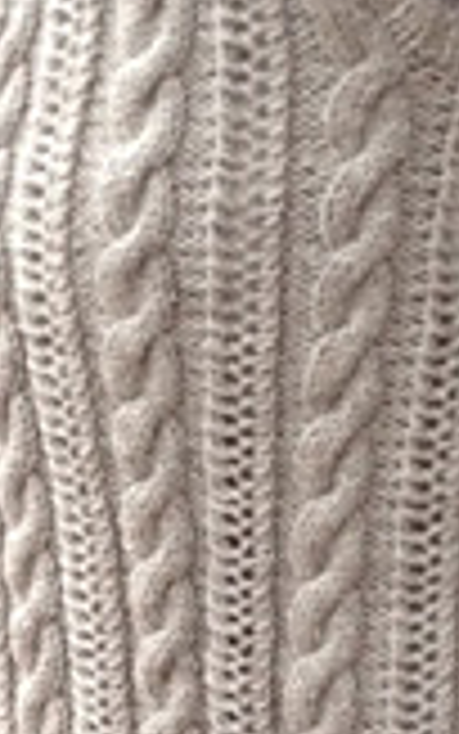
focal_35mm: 146
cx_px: 392
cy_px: 612
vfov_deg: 14.2
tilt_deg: -19.6
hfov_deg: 9.0
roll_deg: +3.3
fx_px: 2920
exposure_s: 1/243
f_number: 2.4
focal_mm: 4.28
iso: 50
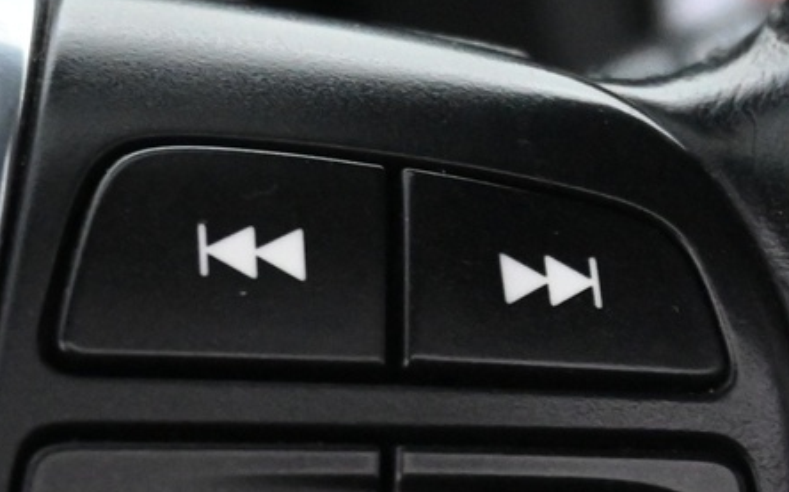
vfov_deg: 8.0
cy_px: 698
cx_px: 405
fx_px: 3479
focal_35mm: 162
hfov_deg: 12.9
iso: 5000
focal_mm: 29
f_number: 4.8
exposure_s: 1/50
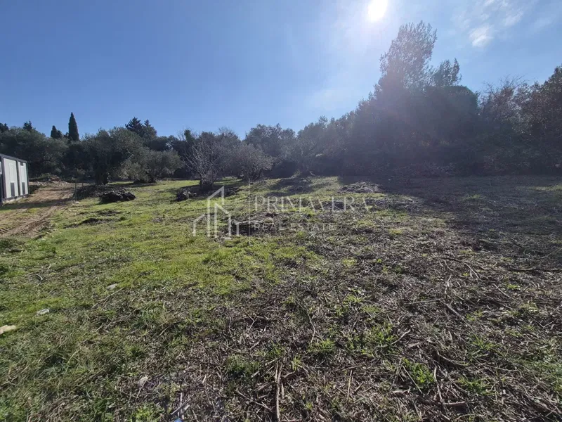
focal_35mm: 13
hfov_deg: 106.2
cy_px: 211
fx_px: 211
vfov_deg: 89.9
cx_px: 281
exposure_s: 1/5280
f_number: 2.2
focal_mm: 2.2
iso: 50
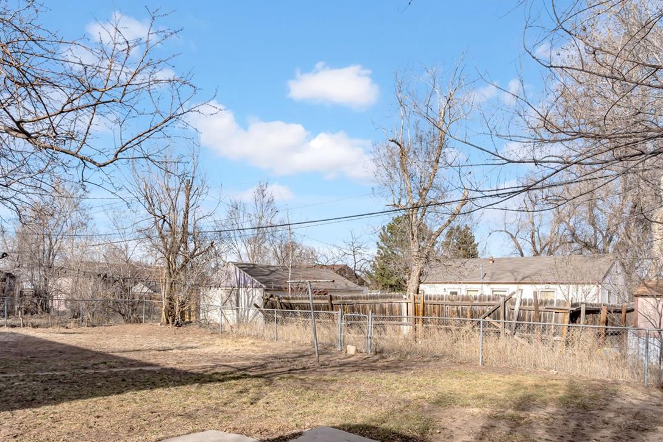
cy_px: 302
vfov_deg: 50.2
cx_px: 316
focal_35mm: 25
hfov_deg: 71.5
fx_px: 460
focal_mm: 17
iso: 320
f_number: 8
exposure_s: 1/640
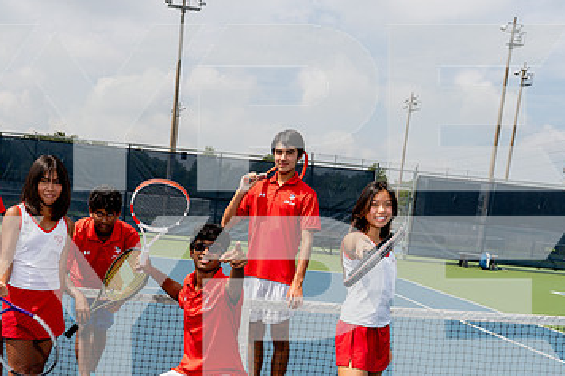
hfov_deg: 43.6
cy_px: 301
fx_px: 690
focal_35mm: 44
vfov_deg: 29.8
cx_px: 171
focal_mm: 27
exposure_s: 1/250
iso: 100
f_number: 8
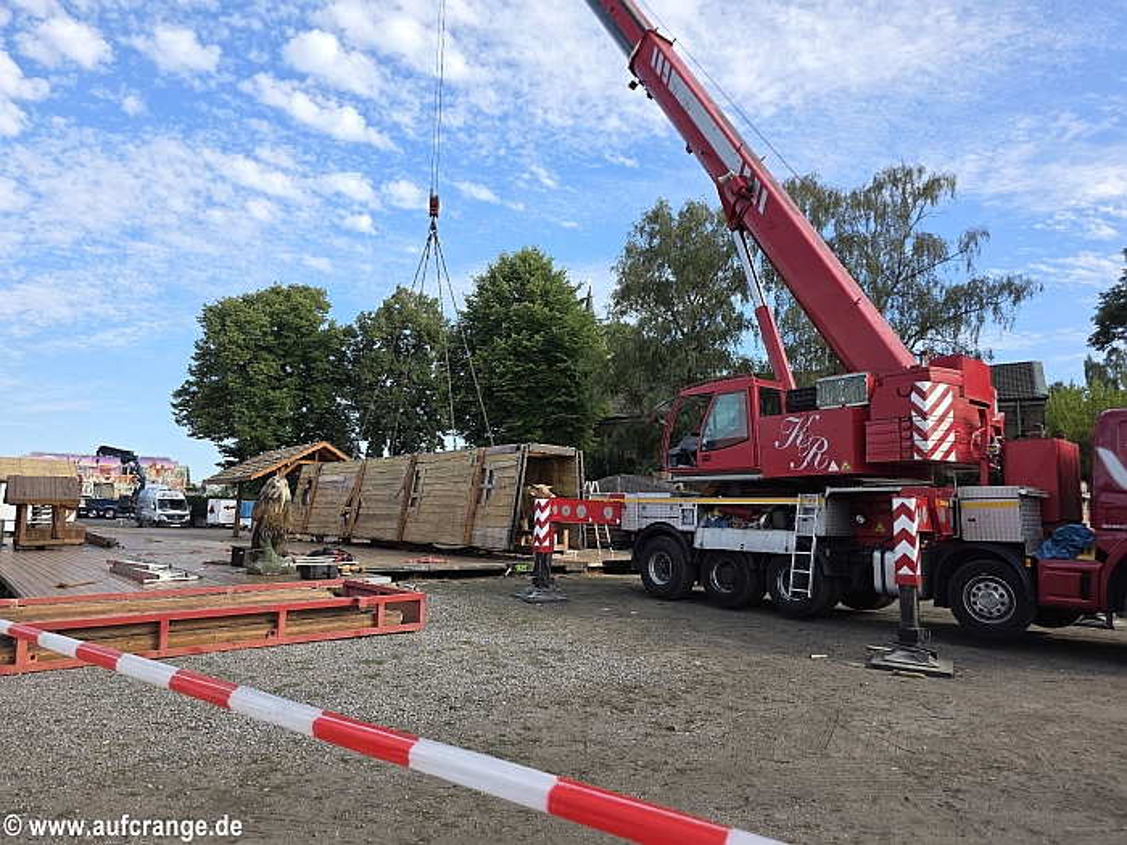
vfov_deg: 58.9
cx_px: 564
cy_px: 422
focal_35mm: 23
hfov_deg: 73.9
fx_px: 749
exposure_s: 1/2302
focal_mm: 6.3
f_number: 1.7
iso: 80
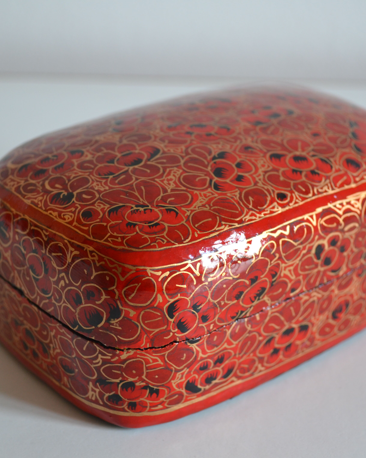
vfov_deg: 27.9
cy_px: 230
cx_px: 180
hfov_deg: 22.5
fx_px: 921
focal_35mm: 68
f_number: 4.8
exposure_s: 1/20
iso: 400
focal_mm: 32
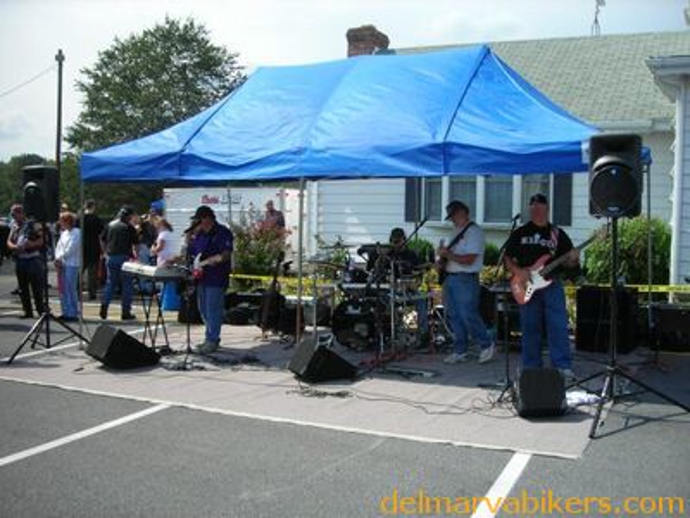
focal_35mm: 38
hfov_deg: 49.0
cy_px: 259
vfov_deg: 37.7
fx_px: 757
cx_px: 345
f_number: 3.2
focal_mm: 6.3
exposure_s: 1/452
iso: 50
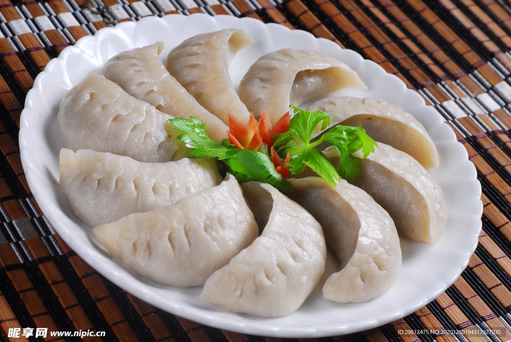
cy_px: 171
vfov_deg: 18.2
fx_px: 1066
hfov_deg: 27.0
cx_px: 256
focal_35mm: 75
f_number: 8
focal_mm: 50
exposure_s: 1/160
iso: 160
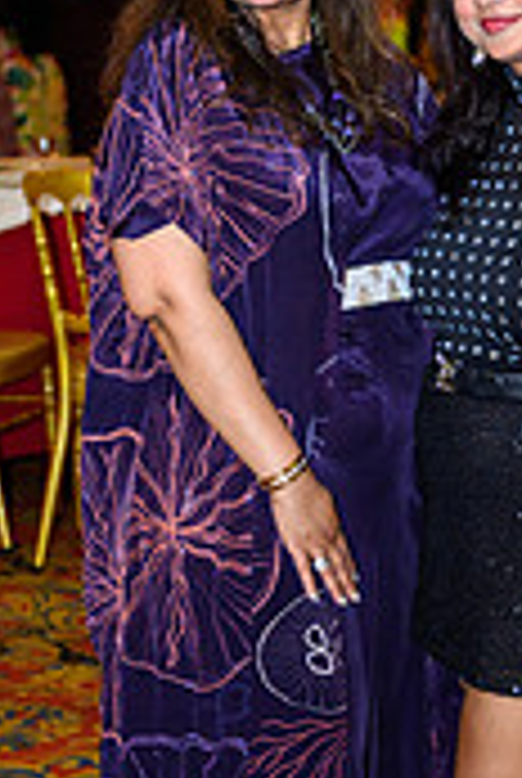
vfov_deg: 15.2
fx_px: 2924
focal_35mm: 135
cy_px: 378
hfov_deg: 10.2
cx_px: 414
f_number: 3.2
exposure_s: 1/125
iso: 1000
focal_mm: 52
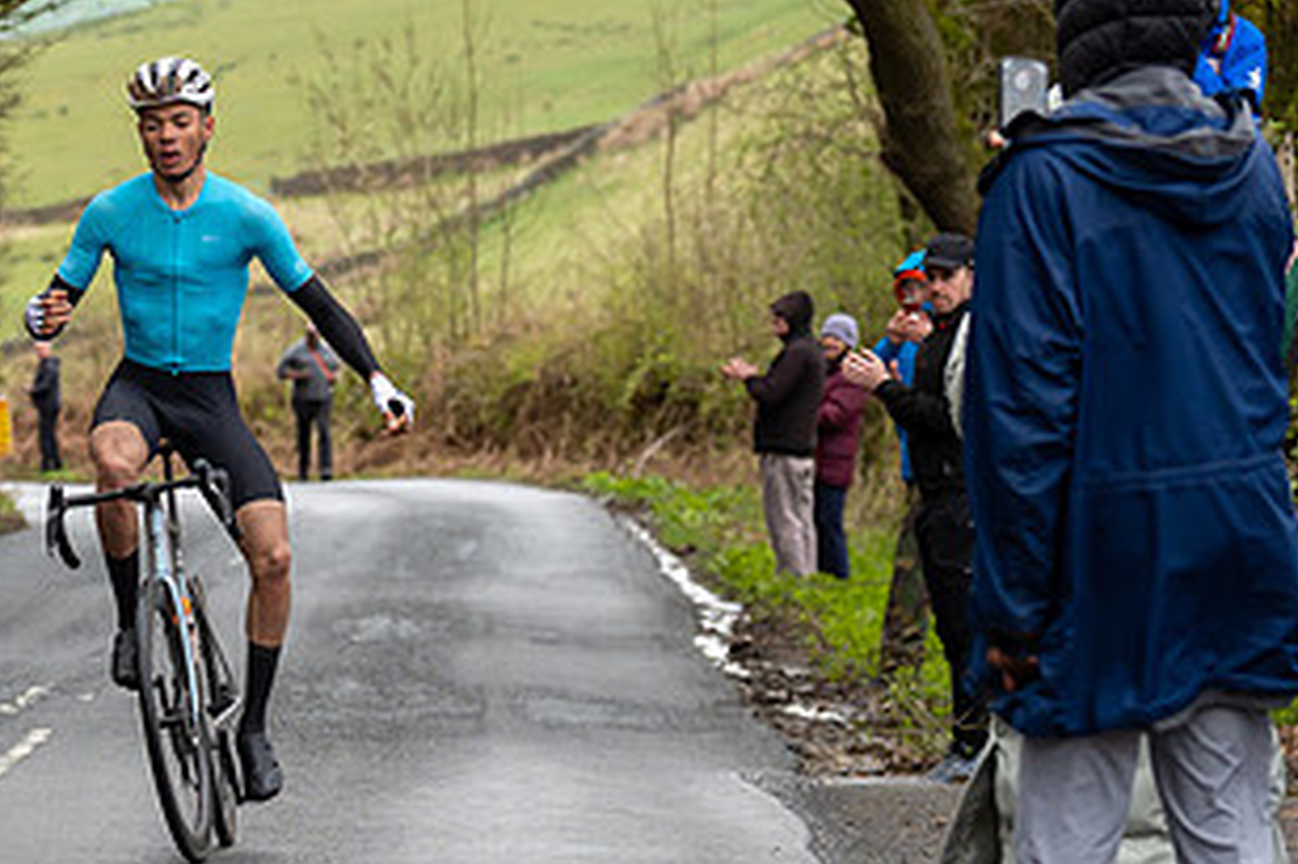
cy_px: 323
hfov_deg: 8.6
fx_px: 8576
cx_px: 409
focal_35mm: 238
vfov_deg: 5.8
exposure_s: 1/1000
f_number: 3.5
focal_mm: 80
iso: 640
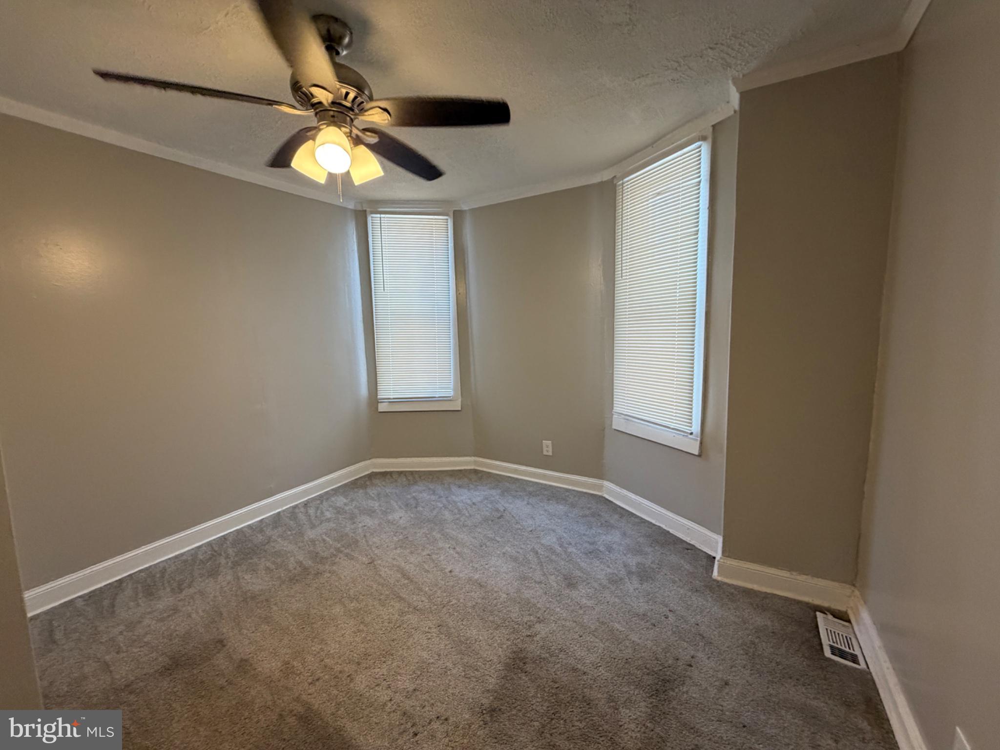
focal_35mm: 14
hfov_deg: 102.1
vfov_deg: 85.7
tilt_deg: -6.8
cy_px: 375
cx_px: 500
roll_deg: +1.0
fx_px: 404
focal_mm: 2.22
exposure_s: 1/120
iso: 320
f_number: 2.2
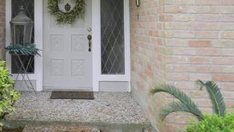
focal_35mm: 46
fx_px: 285
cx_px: 61
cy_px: 14
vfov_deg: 25.2
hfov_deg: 43.3
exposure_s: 1/160
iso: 160
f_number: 3.4
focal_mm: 4
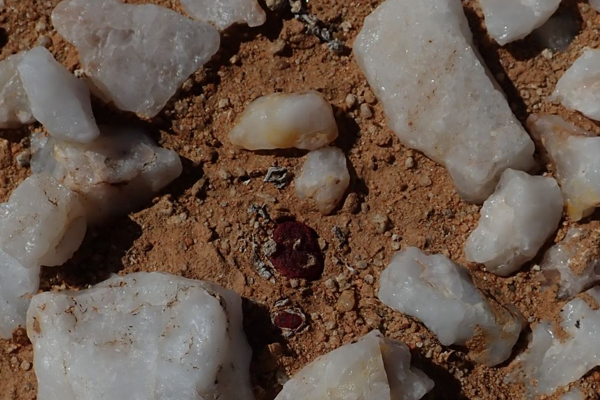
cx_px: 362
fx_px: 1000
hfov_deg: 33.3
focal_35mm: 60
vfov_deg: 22.5
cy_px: 274
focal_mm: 5.5
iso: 100
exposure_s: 1/800
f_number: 9
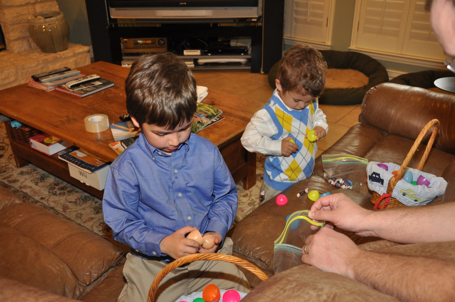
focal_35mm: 38
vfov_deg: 35.4
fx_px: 473
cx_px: 228
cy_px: 151
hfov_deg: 51.3
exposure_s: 1/60
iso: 800
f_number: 4
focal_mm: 25
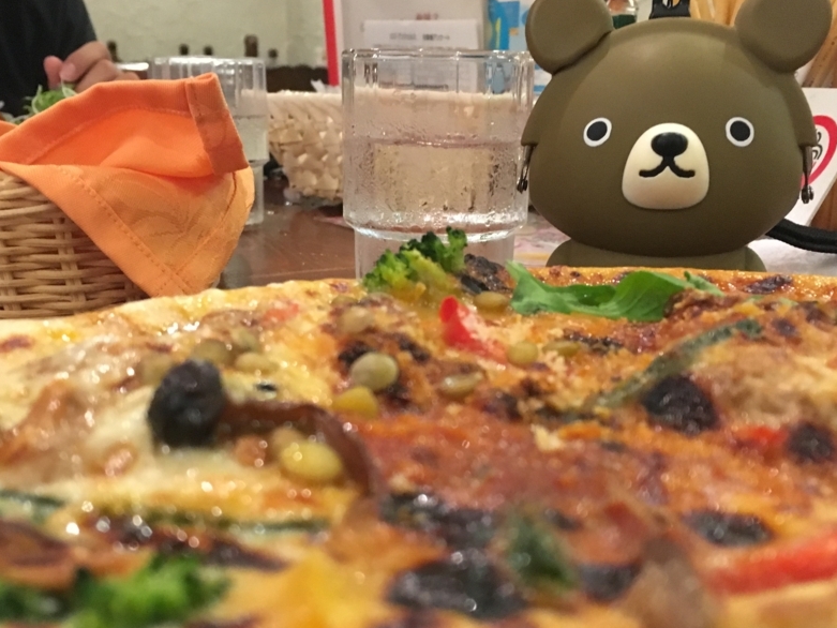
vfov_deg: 37.5
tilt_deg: -18.2
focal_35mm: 38
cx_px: 397
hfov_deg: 48.9
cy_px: 394
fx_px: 919
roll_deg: -1.9
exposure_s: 1/15
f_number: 2.2
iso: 320
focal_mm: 4.15
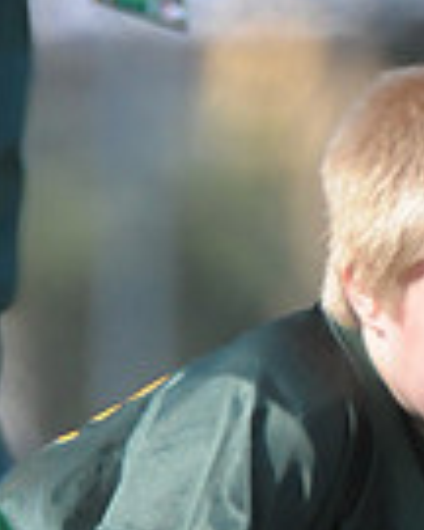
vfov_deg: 0.8
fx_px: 35921
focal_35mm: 2290
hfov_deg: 0.7
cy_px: 742
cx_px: 469
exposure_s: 1/6400
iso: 1600
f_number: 4
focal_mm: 380
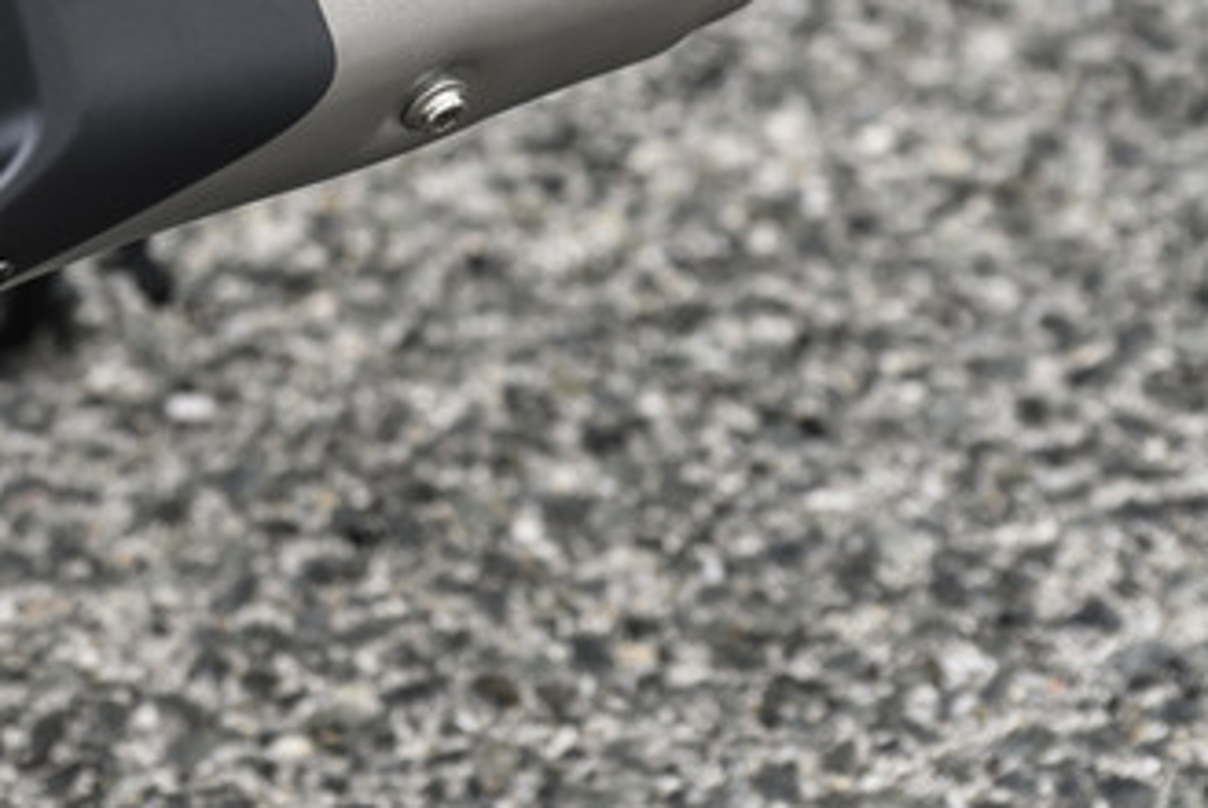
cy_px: -110
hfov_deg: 8.9
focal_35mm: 232
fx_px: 7792
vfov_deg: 5.9
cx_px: 305
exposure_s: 1/80
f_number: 5.6
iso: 250
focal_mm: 98
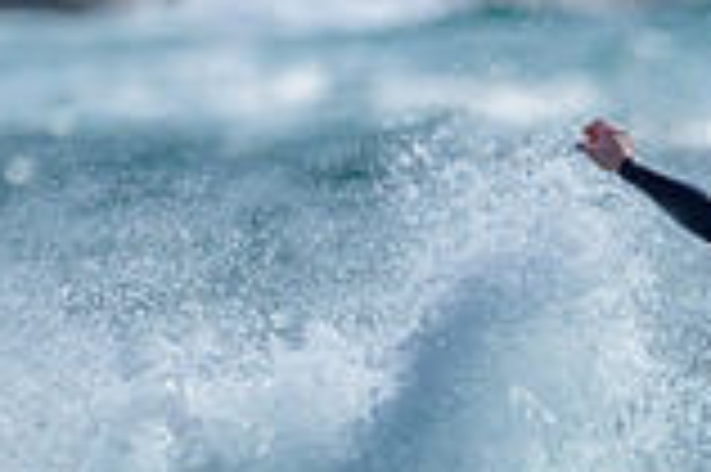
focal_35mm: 2935
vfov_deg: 0.5
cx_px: 1076
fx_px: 57905
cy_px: 789
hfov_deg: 0.7
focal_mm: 800
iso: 140
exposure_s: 1/2000
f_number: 6.3
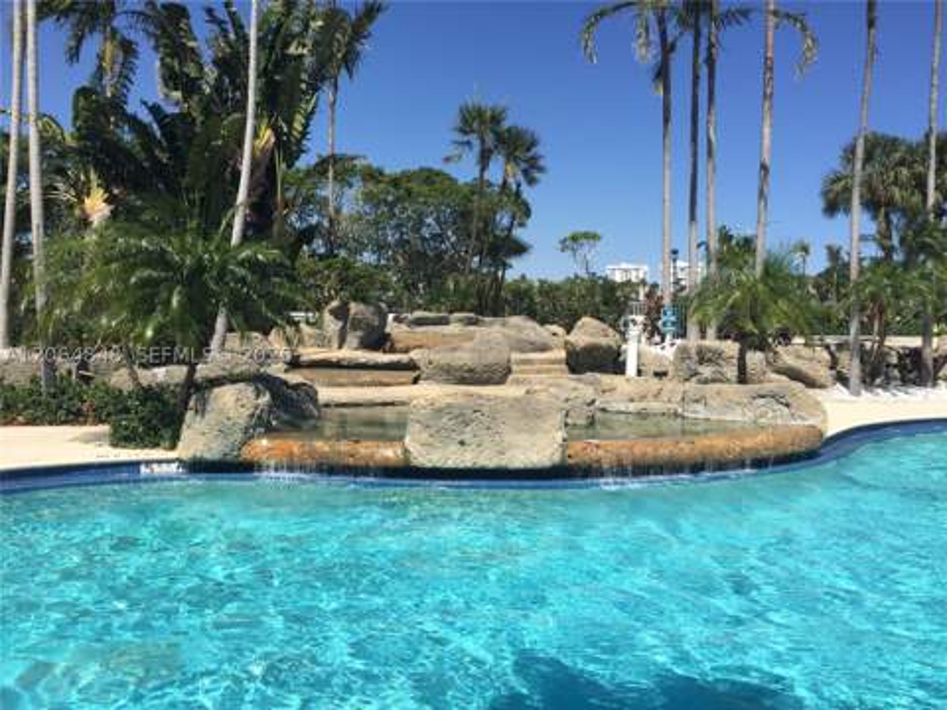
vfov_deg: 48.2
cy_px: 355
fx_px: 793
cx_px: 474
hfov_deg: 61.7
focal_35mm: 29
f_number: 2.2
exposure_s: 1/2326
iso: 32
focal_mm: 4.15
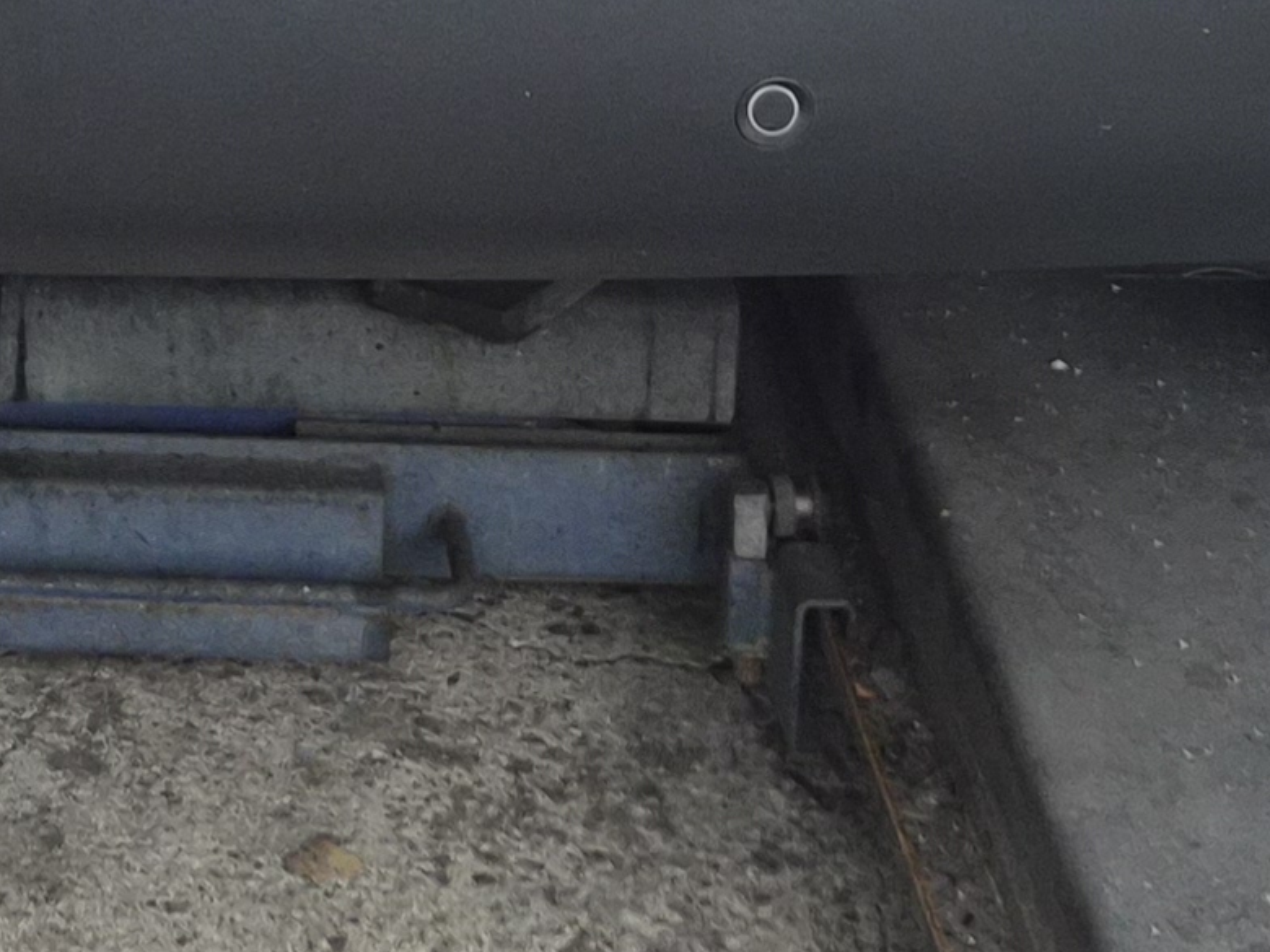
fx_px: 4329
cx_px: -145
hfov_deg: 16.2
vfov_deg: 11.0
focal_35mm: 118
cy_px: -1183
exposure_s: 1/864
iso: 80
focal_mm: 5.4
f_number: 1.8
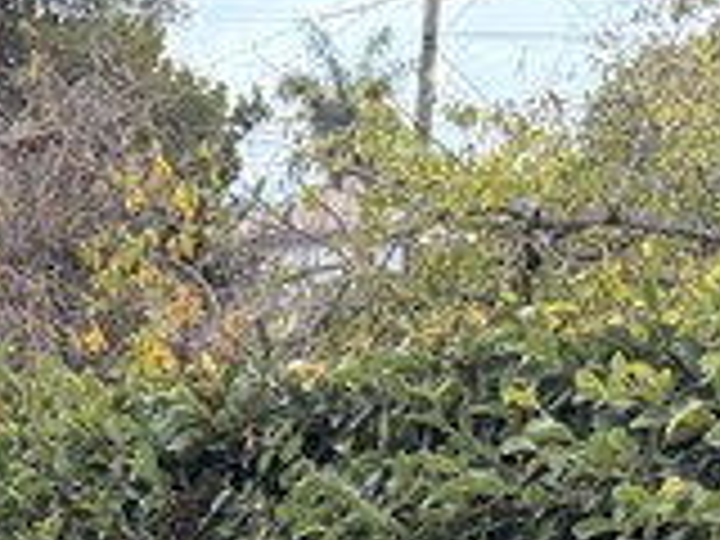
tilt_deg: -17.5
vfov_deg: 8.3
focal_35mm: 154
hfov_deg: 12.6
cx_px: -104
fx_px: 3203
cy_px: 1588
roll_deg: +0.4
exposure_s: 1/121
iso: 100
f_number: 1.78
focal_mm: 6.76
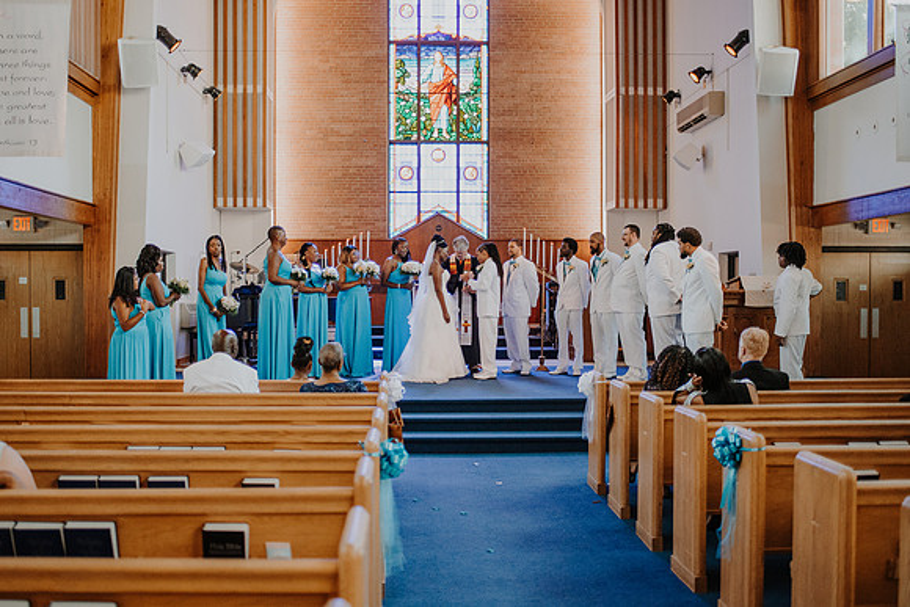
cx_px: 427
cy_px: 317
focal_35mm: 40
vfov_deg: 33.7
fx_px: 1003
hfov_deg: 48.8
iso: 2000
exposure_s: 1/1250
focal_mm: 35
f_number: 1.8
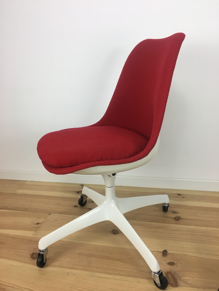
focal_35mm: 29
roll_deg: +3.0
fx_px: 245
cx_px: 110
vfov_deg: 61.7
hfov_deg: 48.2
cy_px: 146
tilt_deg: -20.3
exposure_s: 1/33
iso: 32
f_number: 2.2
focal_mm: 4.15
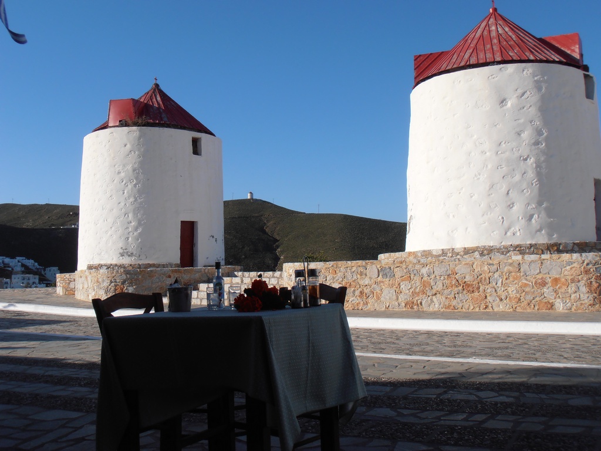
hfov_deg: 42.9
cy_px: 226
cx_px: 300
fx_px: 764
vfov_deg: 32.9
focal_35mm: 44
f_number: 4.2
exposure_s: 1/1000
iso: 80
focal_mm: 7.87
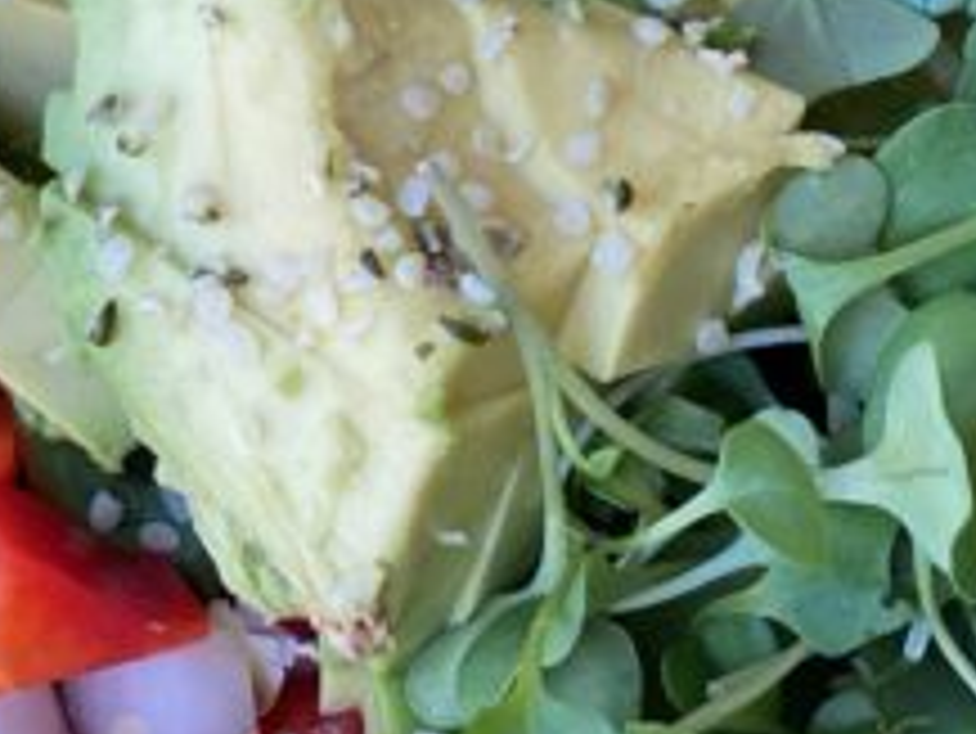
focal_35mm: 184
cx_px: 301
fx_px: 5191
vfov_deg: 8.0
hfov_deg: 10.7
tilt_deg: -45.1
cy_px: -14
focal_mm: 6
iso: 80
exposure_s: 1/122
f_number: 2
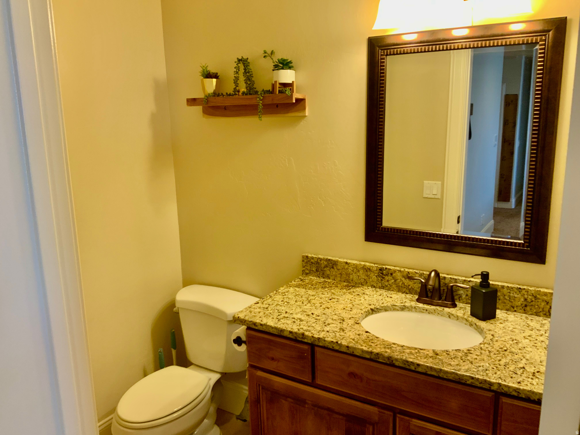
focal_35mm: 29
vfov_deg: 48.2
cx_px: 290
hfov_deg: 61.7
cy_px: 218
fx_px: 486
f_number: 1.8
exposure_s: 1/60
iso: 100
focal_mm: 3
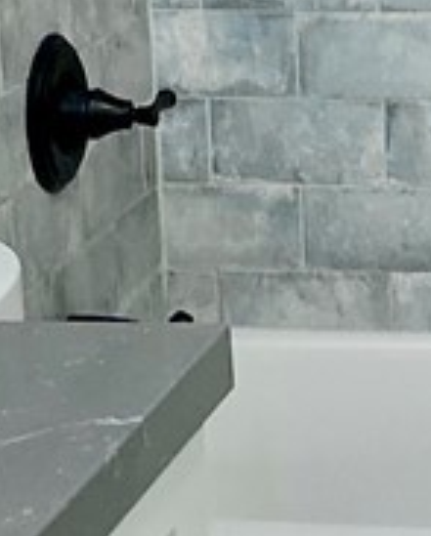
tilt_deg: -10.2
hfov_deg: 9.5
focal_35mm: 158
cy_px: 126
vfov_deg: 12.1
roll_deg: +1.0
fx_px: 2513
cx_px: 639
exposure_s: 1/60
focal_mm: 3
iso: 64
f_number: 1.8
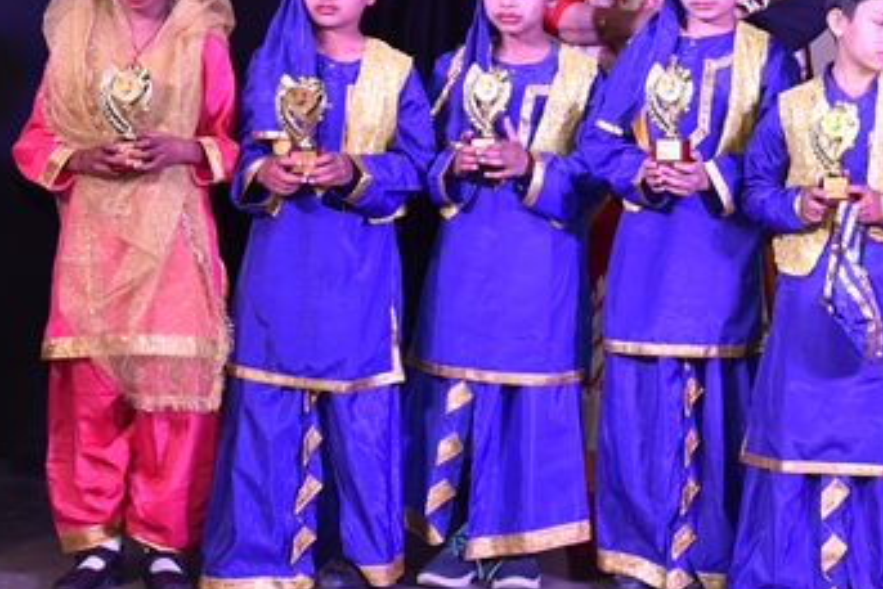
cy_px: 121
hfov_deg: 18.7
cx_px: 960
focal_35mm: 105
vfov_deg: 13.0
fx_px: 2576
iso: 1250
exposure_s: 1/125
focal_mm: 40
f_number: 5.6
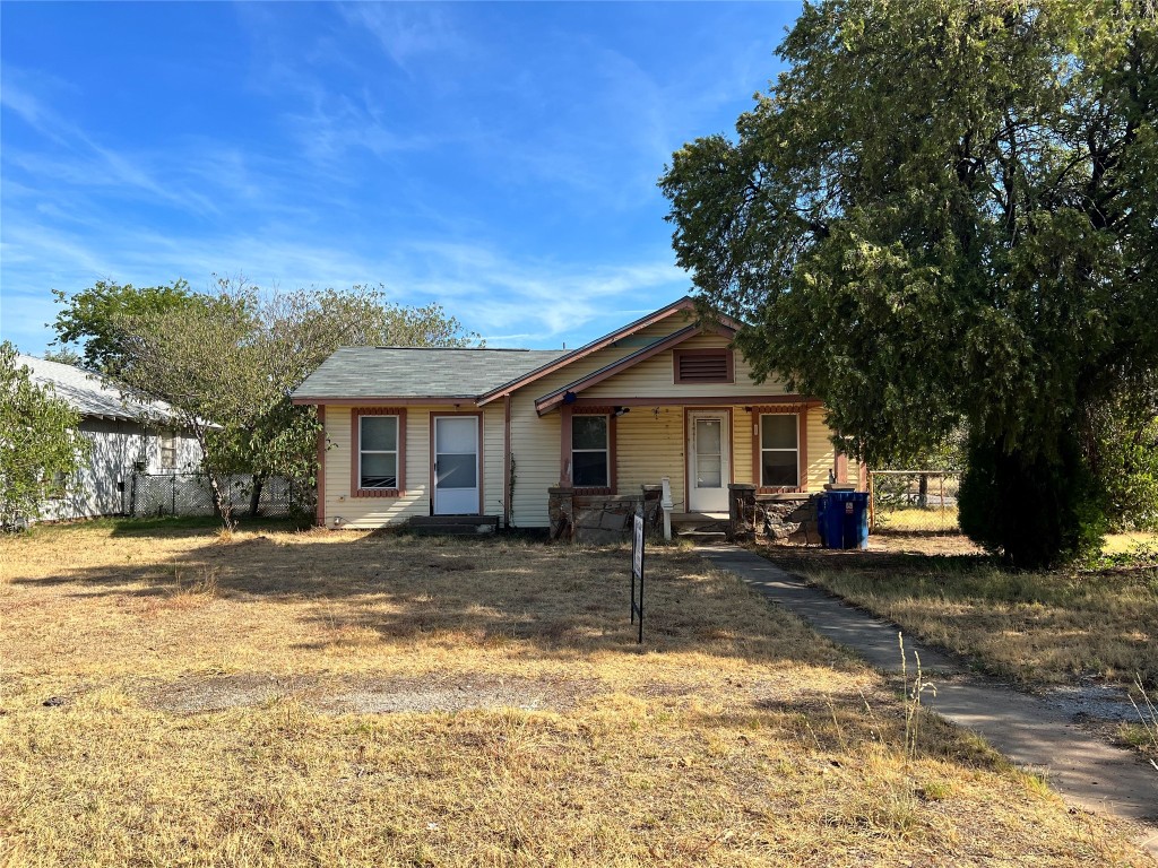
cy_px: 434
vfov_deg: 53.1
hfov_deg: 67.3
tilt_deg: +0.7
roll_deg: +0.3
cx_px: 579
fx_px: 870
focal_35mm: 26
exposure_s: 1/2762
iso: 50
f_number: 1.5
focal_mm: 5.7
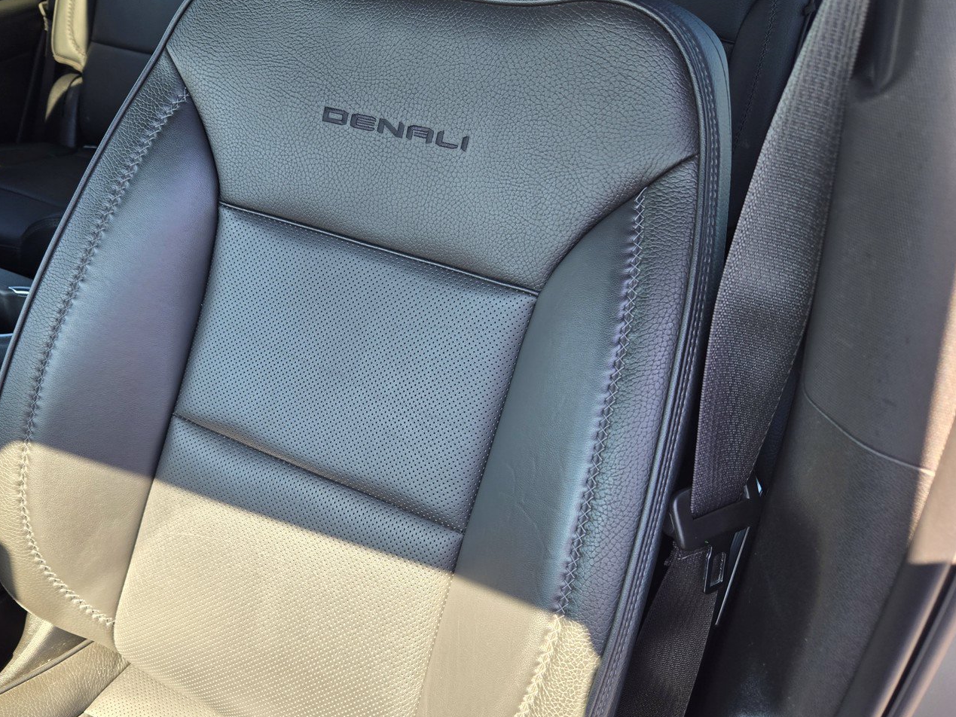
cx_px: 379
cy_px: 377
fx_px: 801
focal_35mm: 29
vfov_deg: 48.2
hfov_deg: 61.1
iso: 40
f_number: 1.8
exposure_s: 1/120
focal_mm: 5.4
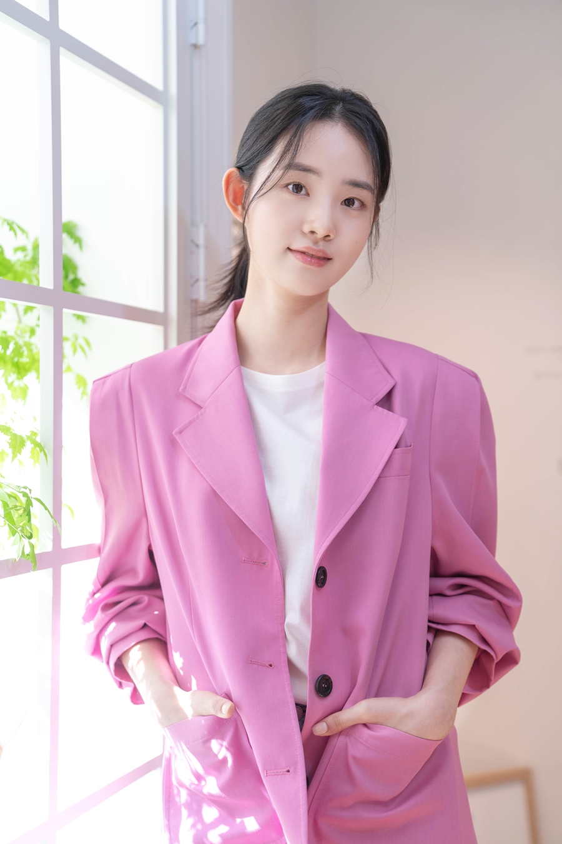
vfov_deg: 39.6
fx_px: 1171
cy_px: 422
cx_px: 281
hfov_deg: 27.0
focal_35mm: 50
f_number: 2.8
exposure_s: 1/160
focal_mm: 50
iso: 100
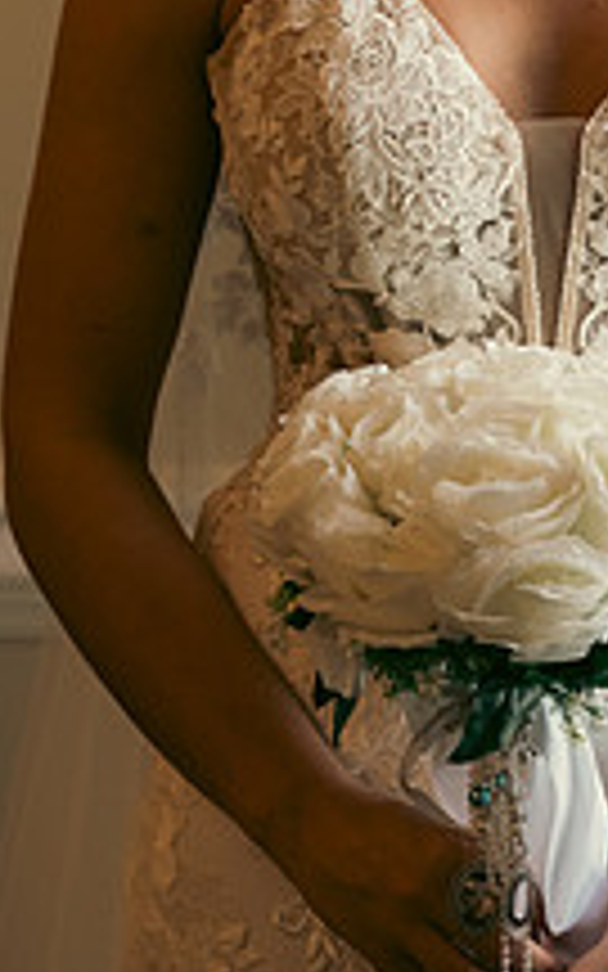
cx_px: 558
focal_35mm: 212
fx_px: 5621
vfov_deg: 9.8
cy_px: 90
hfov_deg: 6.2
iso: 400
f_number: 3.5
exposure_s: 1/160
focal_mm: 100
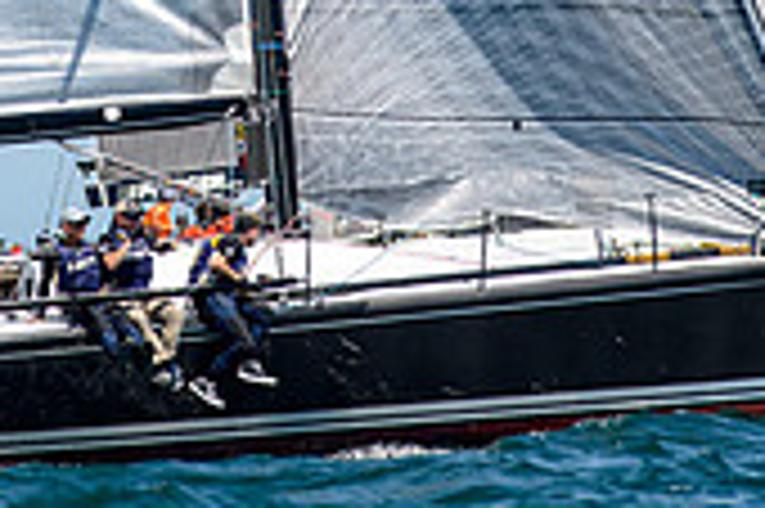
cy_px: -232
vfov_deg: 2.0
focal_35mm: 682
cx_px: 207
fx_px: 14478
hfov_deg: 3.0
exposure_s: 1/1600
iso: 250
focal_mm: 200
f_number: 5.6
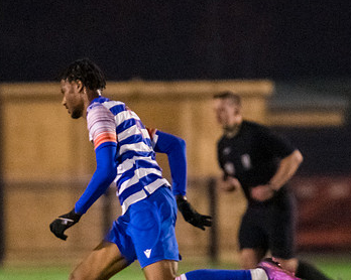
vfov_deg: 1.7
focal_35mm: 919
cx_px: 154
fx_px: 9541
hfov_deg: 2.1
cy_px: 205
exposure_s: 1/1000
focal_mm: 300
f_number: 2.8
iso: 8000
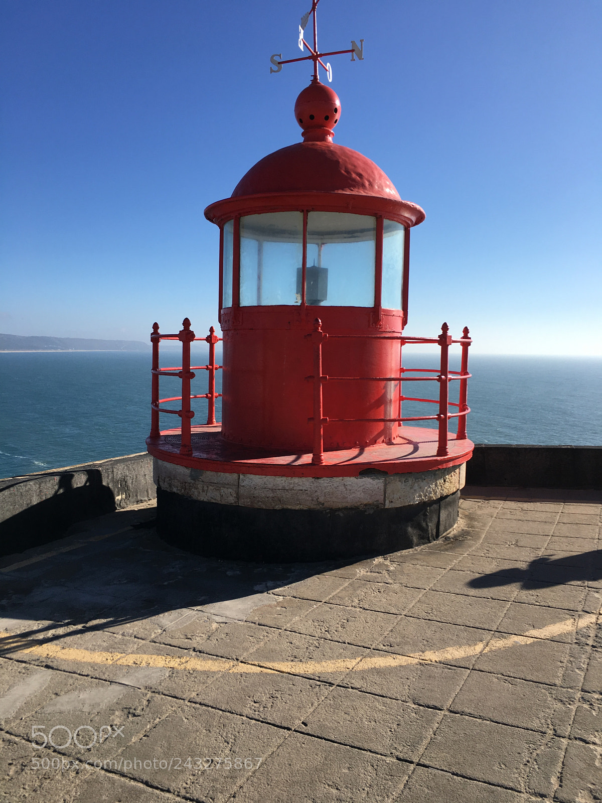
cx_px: 301
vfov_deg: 61.7
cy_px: 402
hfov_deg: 48.2
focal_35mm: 29
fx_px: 672
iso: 25
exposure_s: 1/1748
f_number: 2.2
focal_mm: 4.15
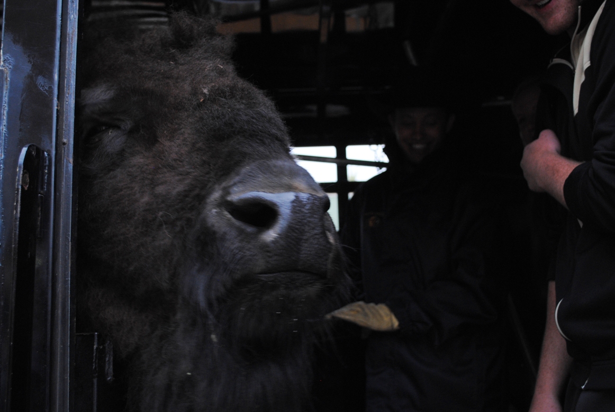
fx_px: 616
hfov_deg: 53.1
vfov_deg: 37.0
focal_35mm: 36
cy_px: 206
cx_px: 308
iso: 400
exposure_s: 1/25
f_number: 4
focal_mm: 24
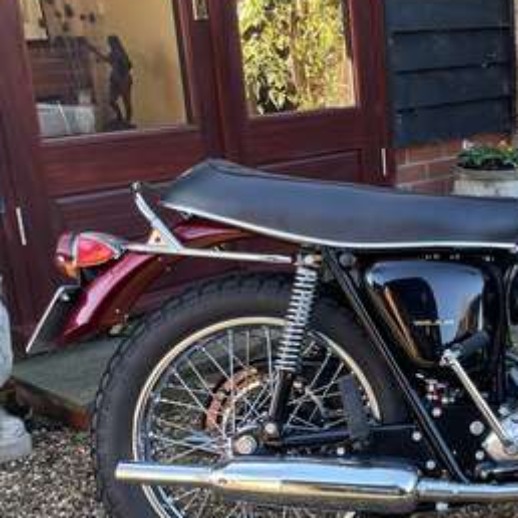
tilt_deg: -17.8
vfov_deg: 29.5
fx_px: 982
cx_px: 588
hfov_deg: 26.8
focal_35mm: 58
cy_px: 301
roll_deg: +0.9
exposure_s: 1/121
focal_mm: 4.2
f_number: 1.6
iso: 64
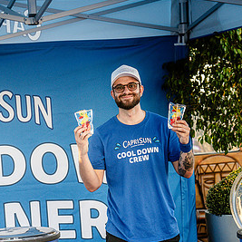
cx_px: 78
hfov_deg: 14.5
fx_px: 949
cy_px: 159
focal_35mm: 120
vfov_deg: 14.5
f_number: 4
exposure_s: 1/640
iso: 1250
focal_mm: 65
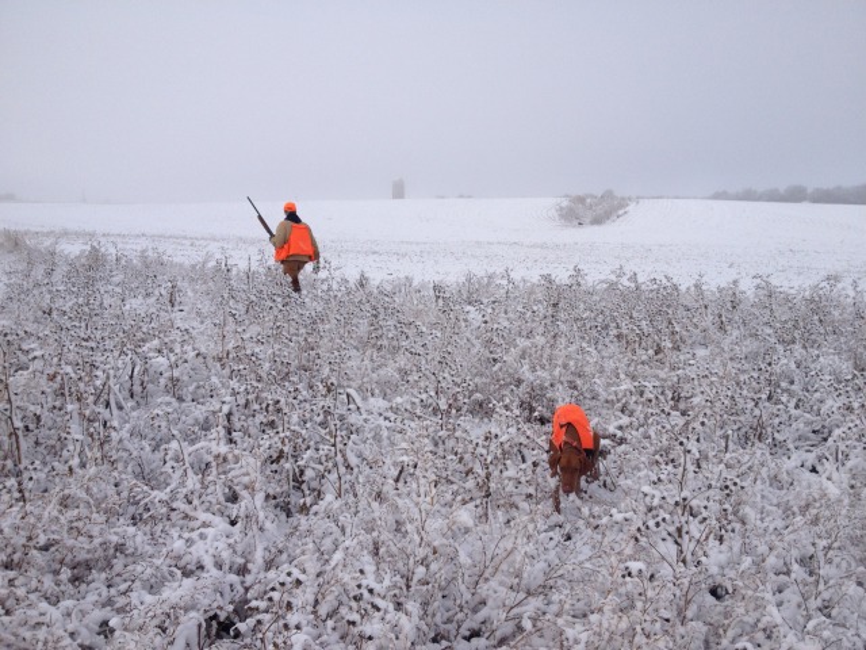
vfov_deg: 40.7
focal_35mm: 35
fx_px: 876
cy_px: 325
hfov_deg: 52.6
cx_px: 433
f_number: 2.4
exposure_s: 1/3460
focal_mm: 4.28
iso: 50
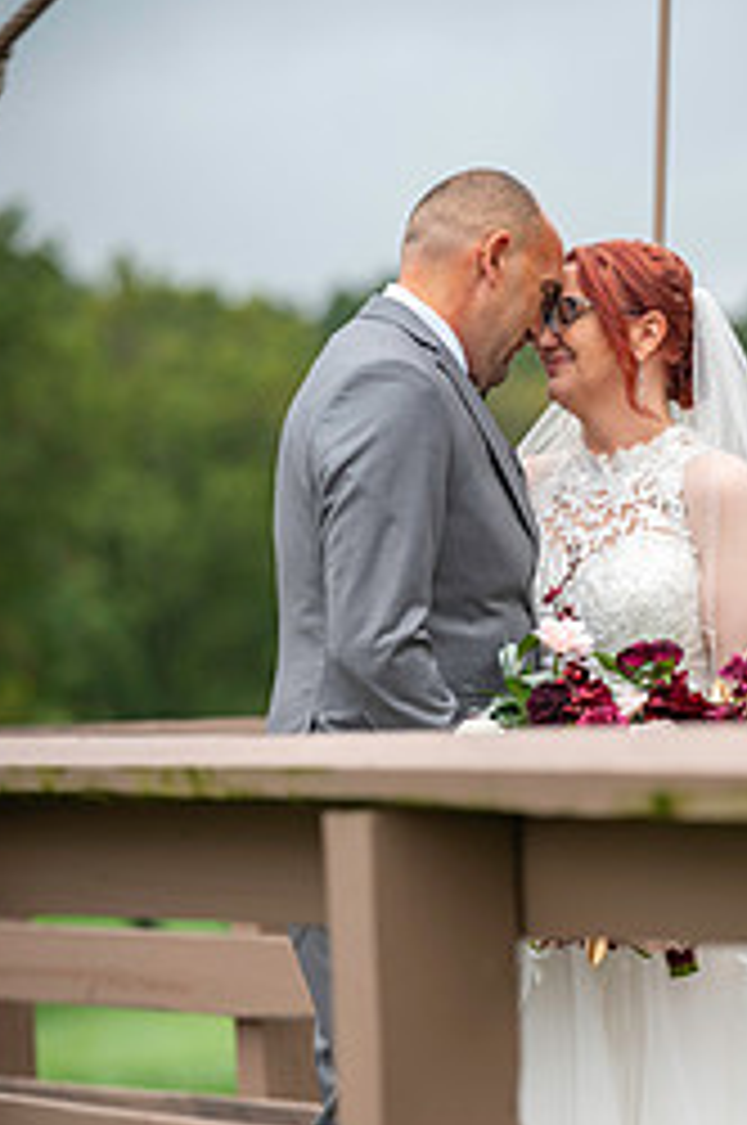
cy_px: 675
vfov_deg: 8.5
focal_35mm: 243
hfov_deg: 5.6
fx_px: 7584
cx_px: 601
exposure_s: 1/125
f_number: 3.2
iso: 80
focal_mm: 135
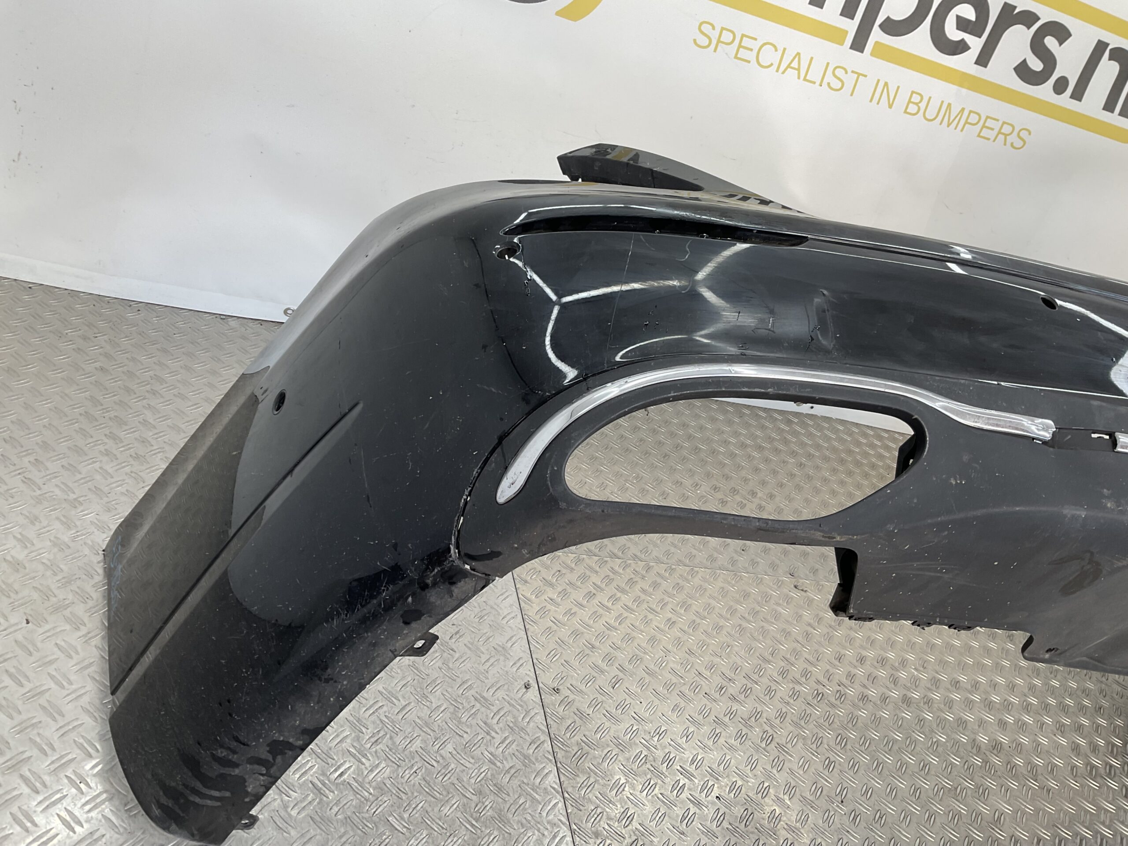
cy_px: 423
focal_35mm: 29
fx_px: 945
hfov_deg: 61.7
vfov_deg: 48.2
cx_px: 564
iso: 20
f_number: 1.8
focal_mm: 3
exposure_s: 1/120
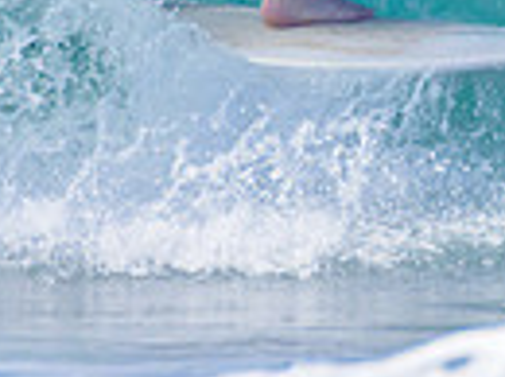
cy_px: -196
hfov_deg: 0.5
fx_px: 62528
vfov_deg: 0.3
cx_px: 567
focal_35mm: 4294
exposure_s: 1/2000
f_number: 11
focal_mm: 1000
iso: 1250
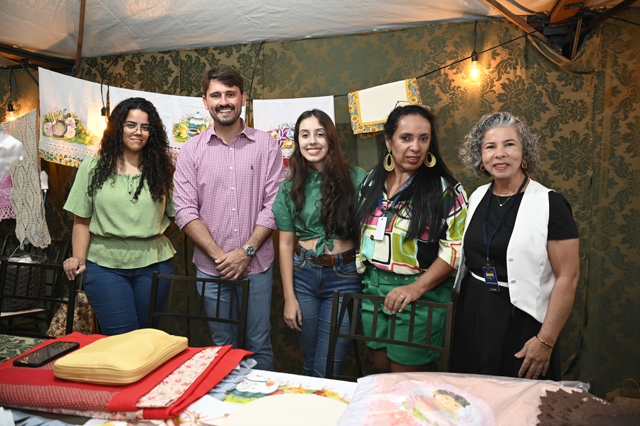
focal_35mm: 29
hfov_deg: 63.7
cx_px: 320
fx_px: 515
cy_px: 213
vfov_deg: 44.9
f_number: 4
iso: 1250
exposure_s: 1/60
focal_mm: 29
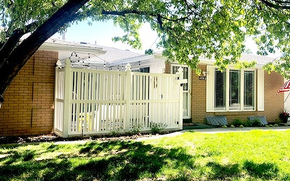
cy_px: 85
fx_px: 293
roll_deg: -0.9
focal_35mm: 37
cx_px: 175
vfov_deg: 34.5
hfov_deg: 52.3
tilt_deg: +0.7
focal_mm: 3.99
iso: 20
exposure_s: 1/774
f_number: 1.8
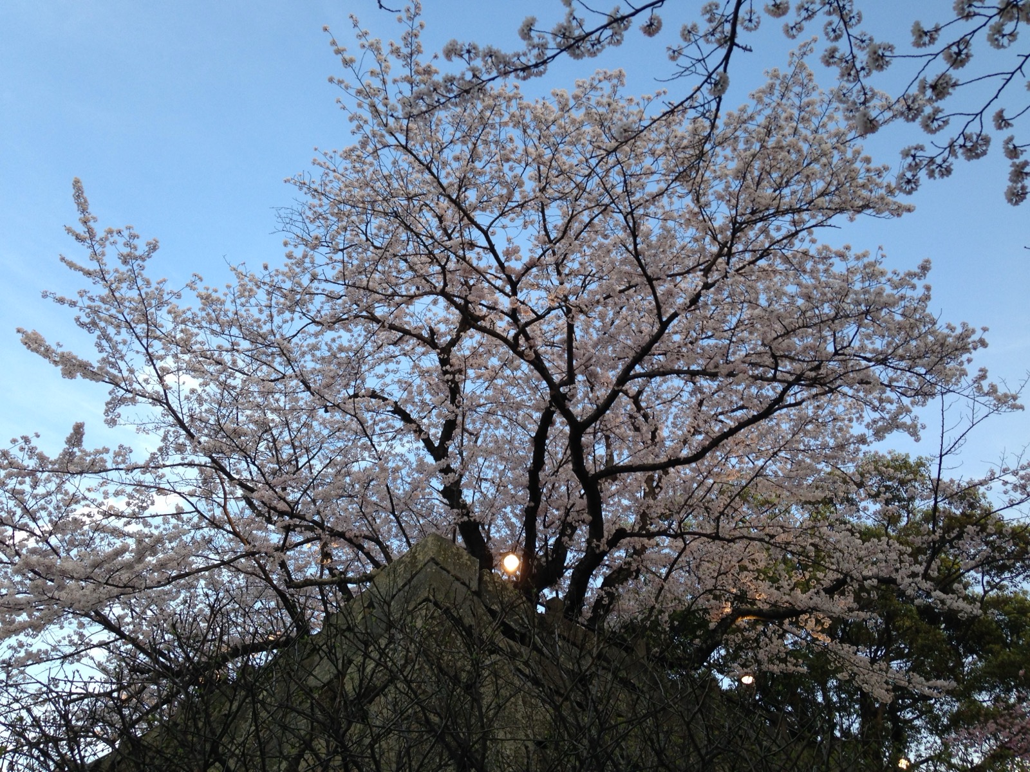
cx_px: 515
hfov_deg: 55.4
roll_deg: -3.0
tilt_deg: +42.6
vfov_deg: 42.9
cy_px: 386
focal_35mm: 33
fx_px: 982
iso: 50
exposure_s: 1/131
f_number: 2.4
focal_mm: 4.12
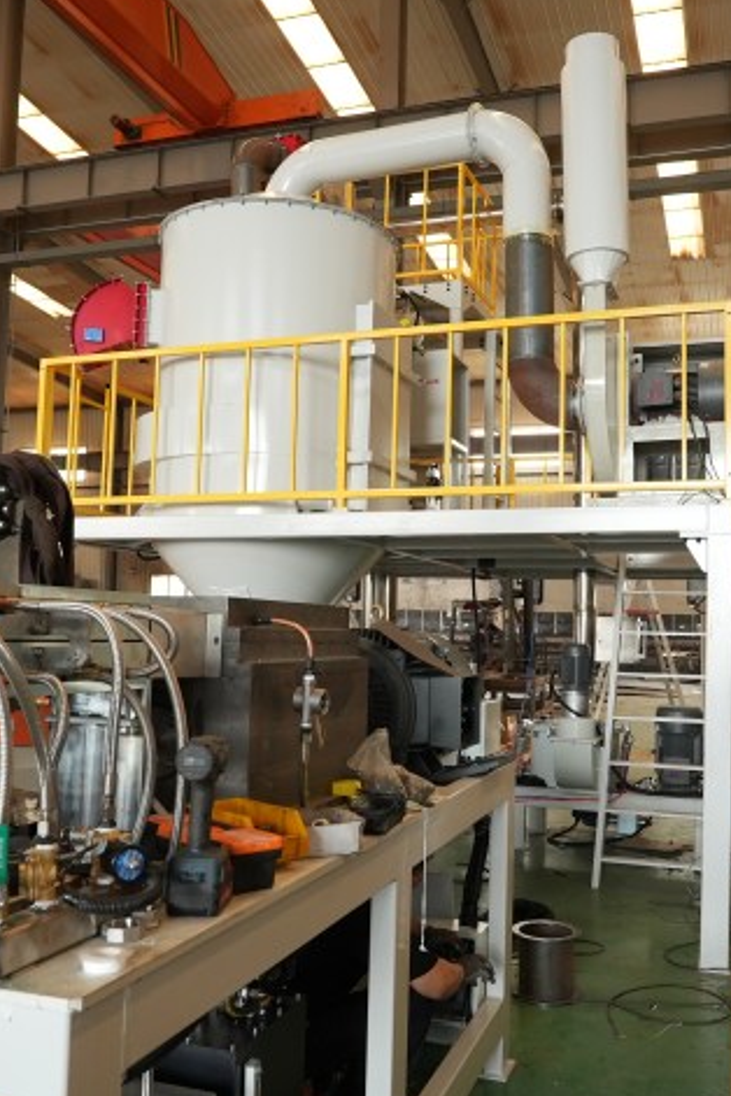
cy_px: 555
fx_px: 1036
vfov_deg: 55.8
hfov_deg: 38.8
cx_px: 421
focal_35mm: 34
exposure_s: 1/160
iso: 2000
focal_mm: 20
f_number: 5.6
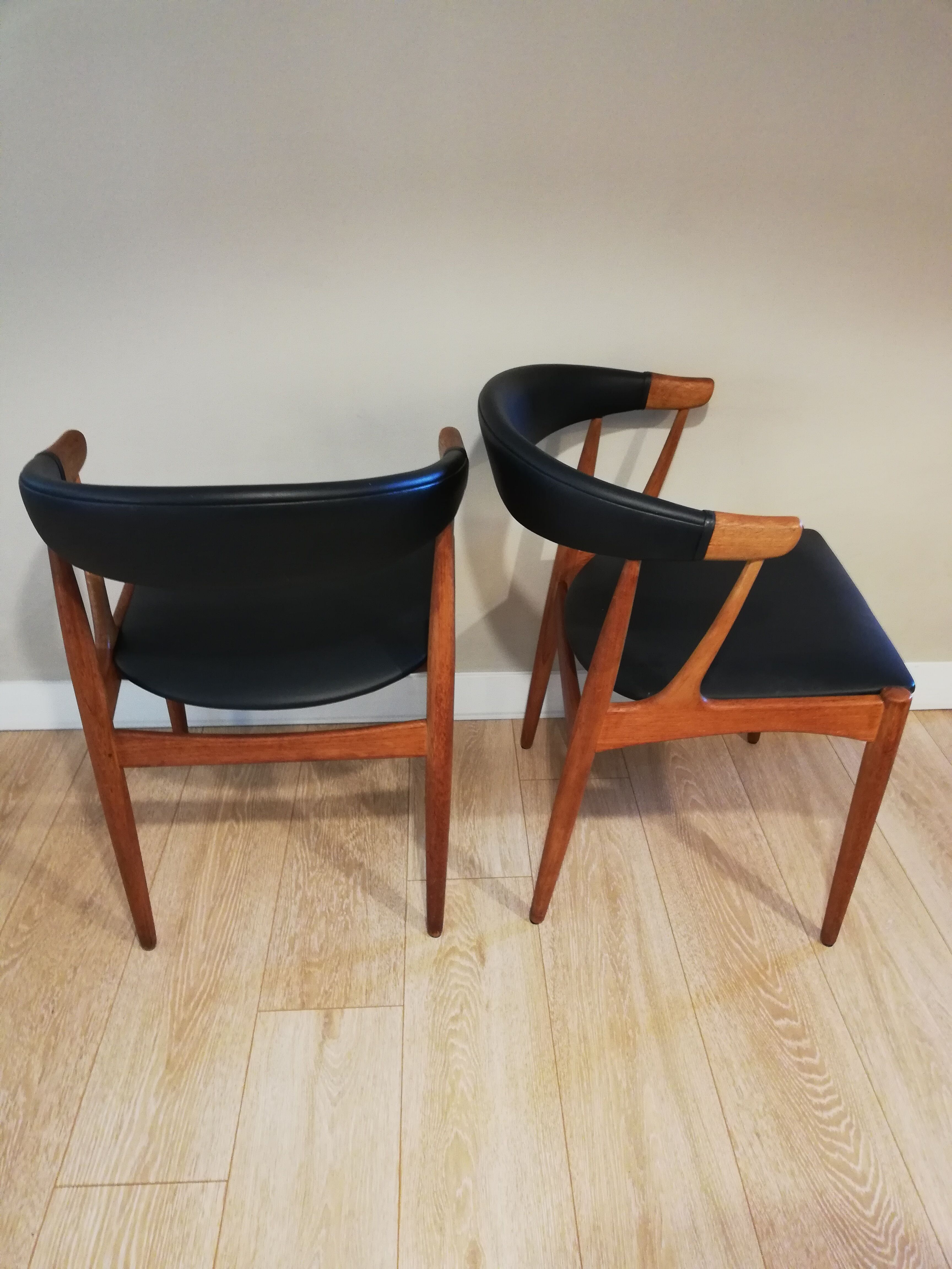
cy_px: 634
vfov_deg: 67.3
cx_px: 476
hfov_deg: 53.1
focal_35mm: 26
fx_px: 953
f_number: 2.2
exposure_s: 1/25
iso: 320
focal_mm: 3.81
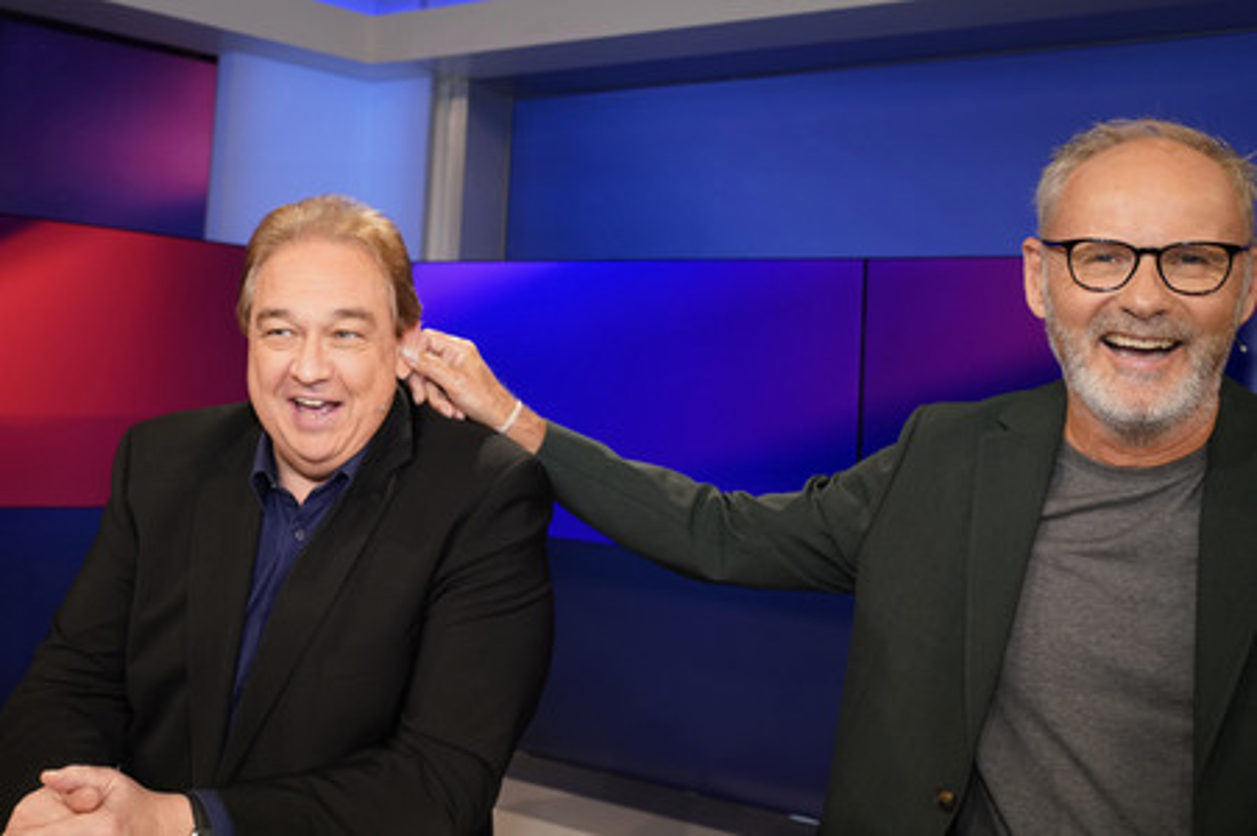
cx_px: 628
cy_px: 418
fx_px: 977
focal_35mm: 28
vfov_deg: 46.3
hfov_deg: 65.5
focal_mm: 28
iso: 2000
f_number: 5
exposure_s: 1/125
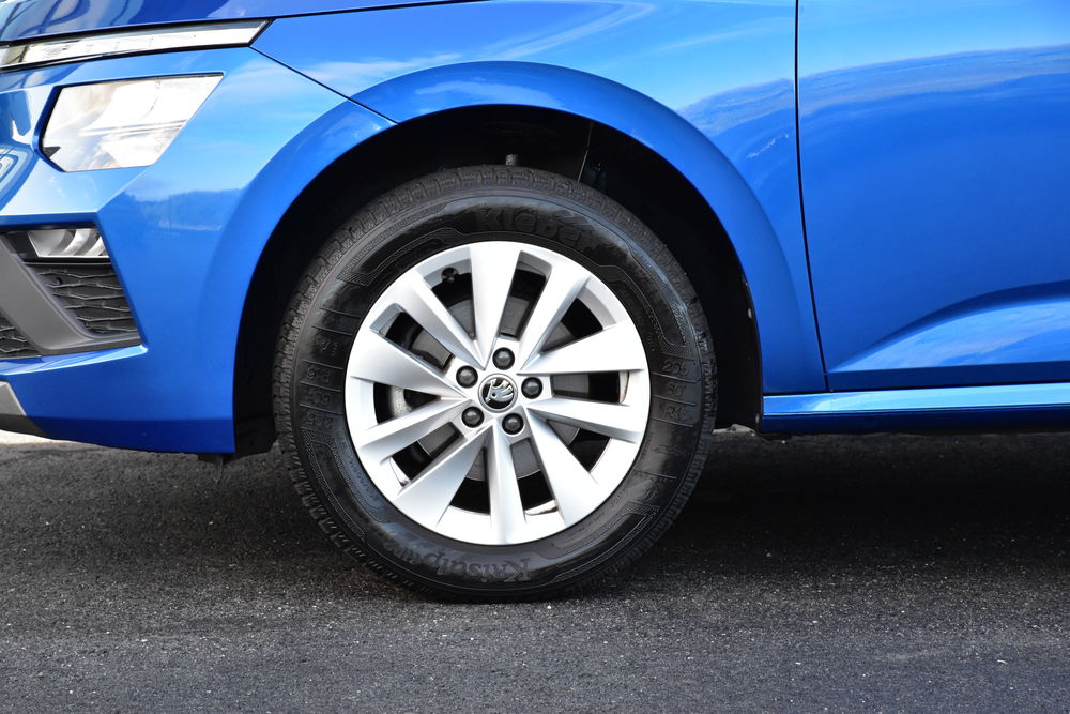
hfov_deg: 14.4
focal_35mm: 142
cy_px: 357
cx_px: 535
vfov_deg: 9.6
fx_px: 4236
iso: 1250
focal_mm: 95
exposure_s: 1/125
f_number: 9
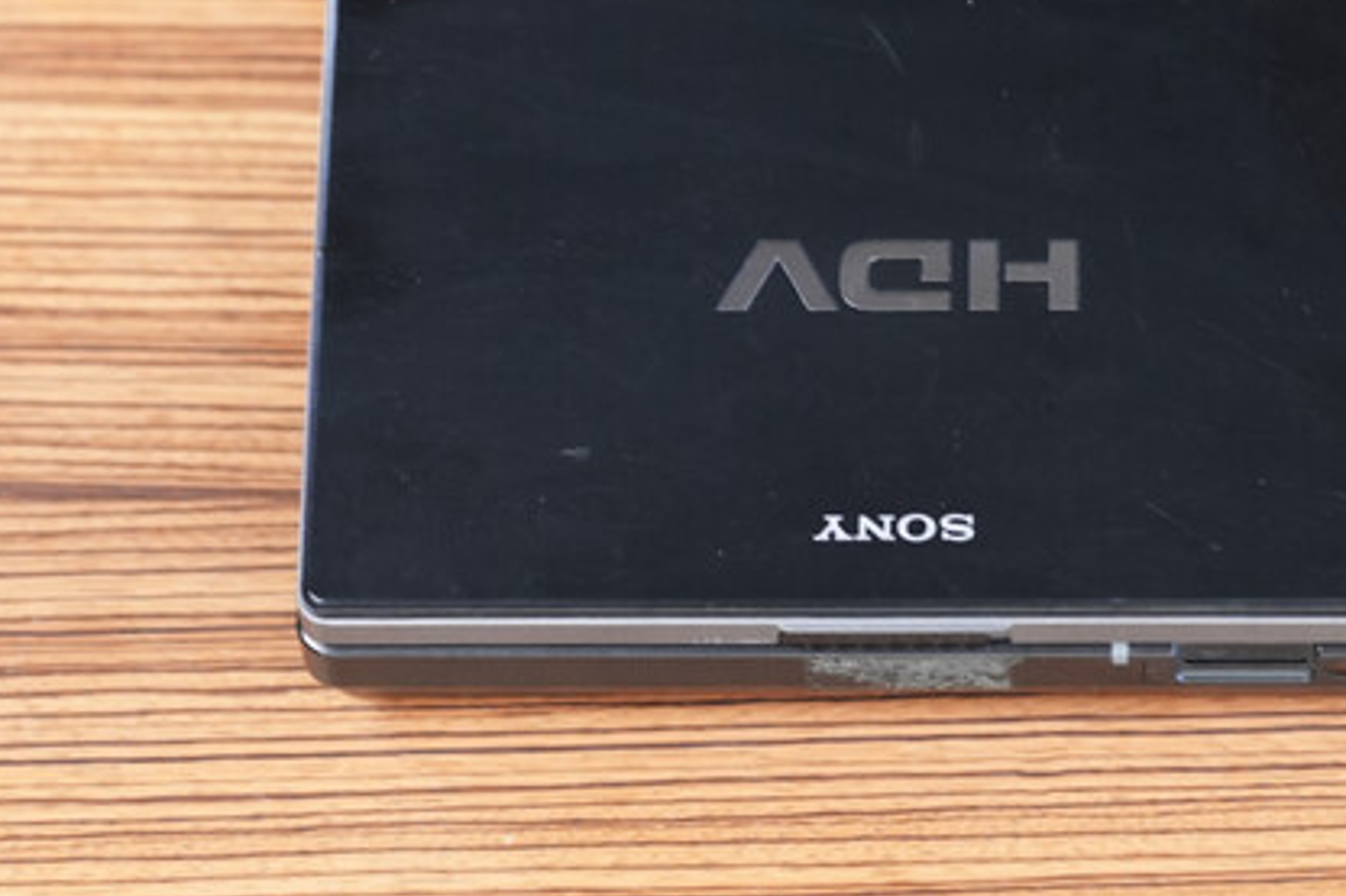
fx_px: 5867
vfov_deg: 8.7
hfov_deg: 13.1
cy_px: 197
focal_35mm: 157
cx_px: 891
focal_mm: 99
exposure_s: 1/80
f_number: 4
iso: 5000
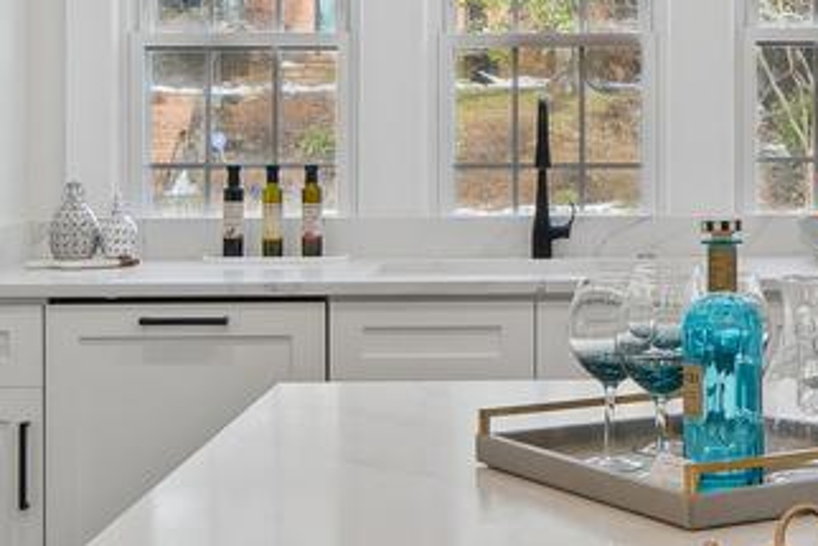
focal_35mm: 89
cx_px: 650
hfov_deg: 22.6
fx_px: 2023
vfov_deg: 15.3
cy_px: 149
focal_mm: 14
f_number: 9
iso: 200
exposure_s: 1/15
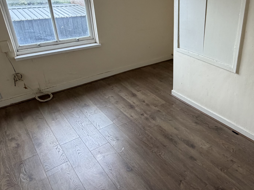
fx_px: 213
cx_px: 185
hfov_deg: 59.0
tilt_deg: -23.7
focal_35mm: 29
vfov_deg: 48.0
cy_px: 77
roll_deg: -1.5
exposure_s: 1/121
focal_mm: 2.22
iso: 320
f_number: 2.2
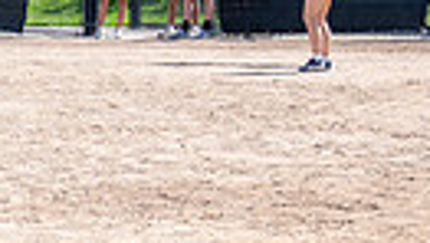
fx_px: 2945
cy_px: 311
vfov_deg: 4.7
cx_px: -166
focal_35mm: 258
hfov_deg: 8.2
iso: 125
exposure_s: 1/1250
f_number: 4
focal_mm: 33.5
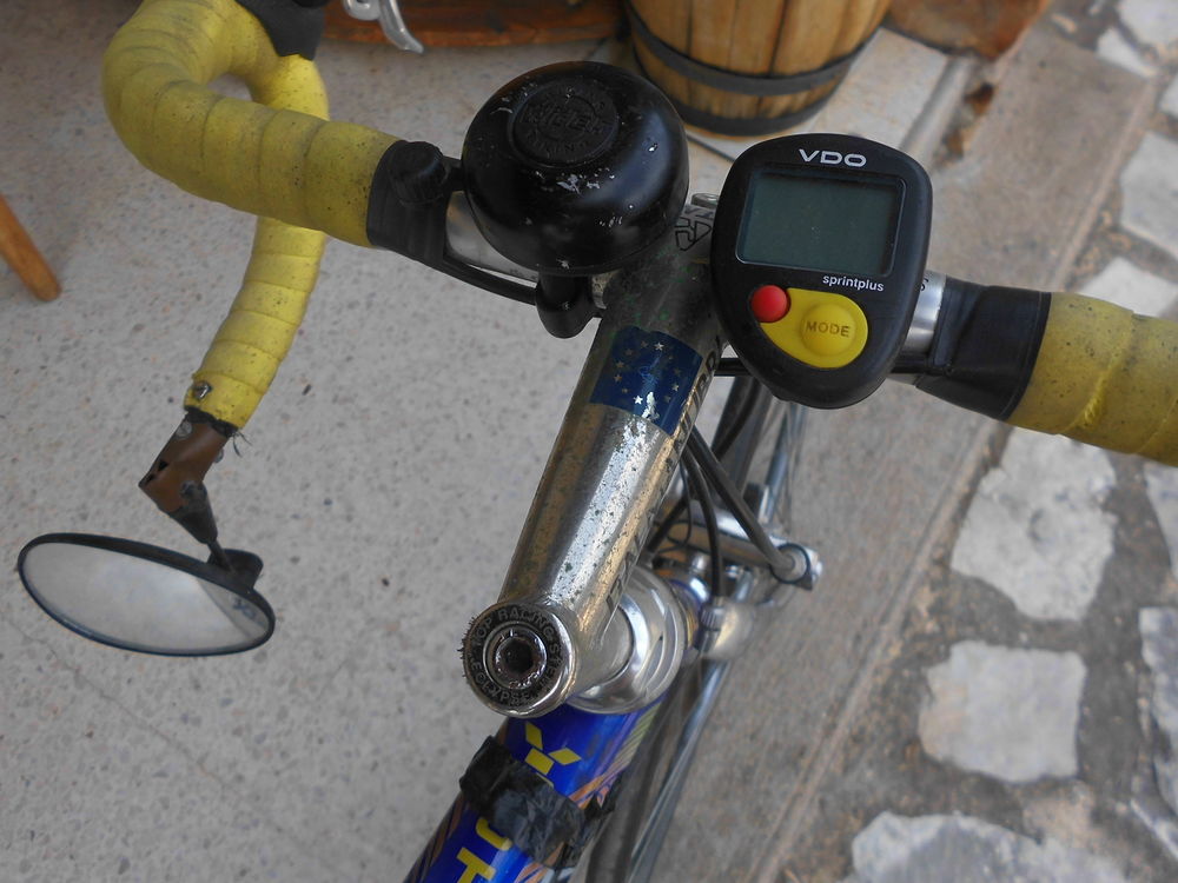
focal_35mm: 26
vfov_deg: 53.1
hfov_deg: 67.3
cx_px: 589
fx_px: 885
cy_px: 442
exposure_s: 1/250
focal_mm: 4.6
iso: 64
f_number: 3.2
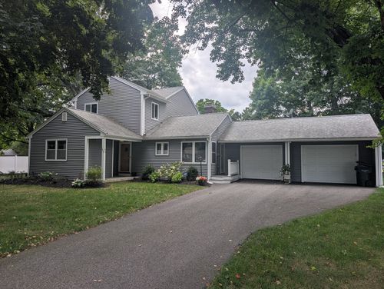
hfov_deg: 71.5
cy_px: 144
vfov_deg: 56.9
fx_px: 266
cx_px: 192
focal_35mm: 24
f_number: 1.68
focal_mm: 6.9
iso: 17
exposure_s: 1/647
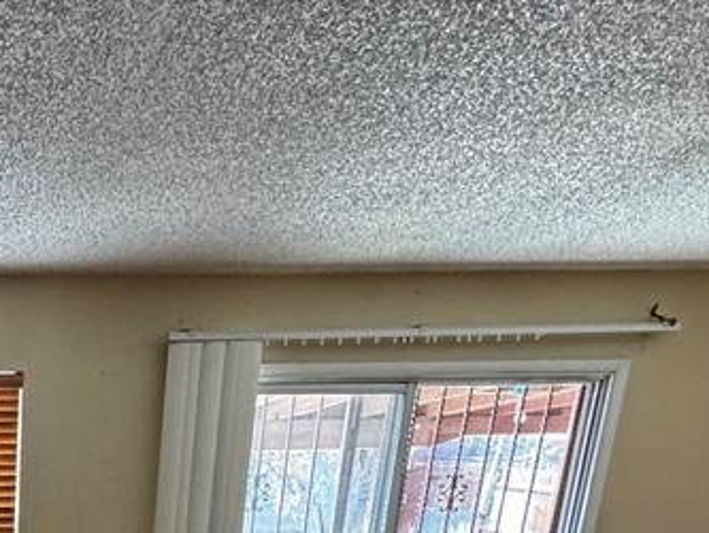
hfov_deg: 35.6
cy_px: 772
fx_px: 881
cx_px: -117
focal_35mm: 43
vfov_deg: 26.0
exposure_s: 1/99
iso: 320
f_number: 2.2
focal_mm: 2.22
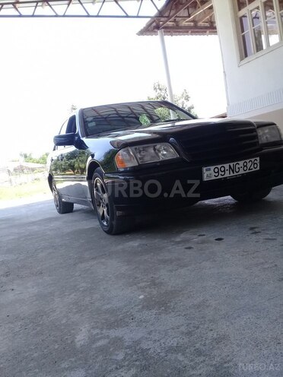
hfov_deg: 45.4
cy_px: 188
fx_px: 338
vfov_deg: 58.4
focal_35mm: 31
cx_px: 142
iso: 50
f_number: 2.2
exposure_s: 1/198
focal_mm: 3.3
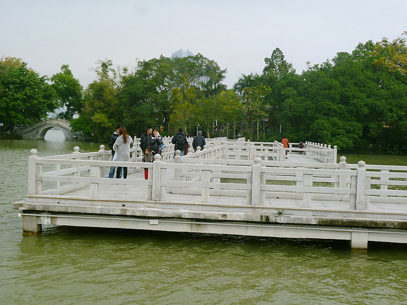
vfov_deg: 34.3
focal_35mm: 42
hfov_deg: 44.8
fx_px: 494
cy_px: 152
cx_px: 204
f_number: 4.1
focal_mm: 7.6
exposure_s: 1/320
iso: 80
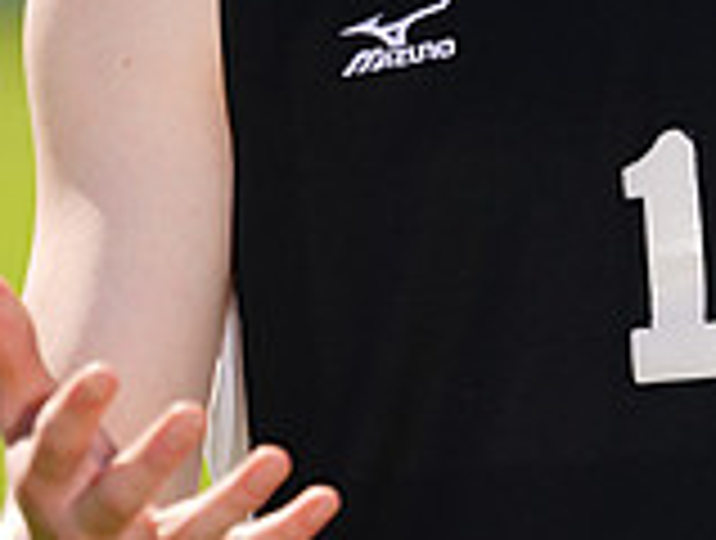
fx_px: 26847
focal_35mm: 1295
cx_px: 502
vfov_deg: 1.2
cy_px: -261
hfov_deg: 1.5
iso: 64
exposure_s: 1/200
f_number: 6.3
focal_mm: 370
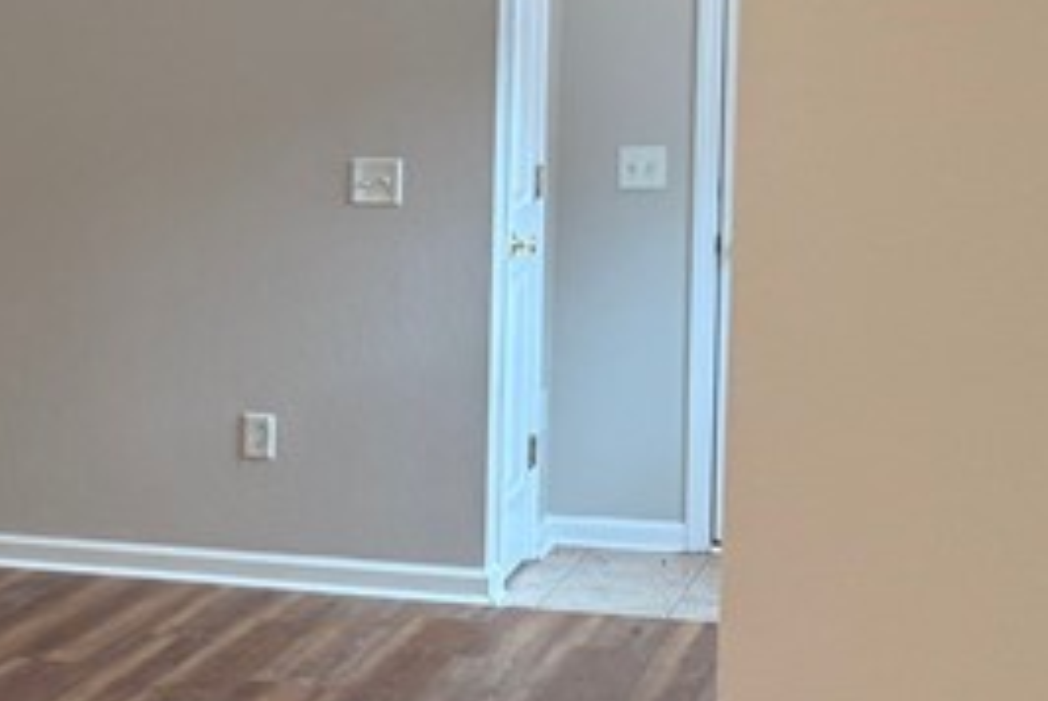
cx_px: -835
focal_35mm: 96
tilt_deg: -5.1
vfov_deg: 14.3
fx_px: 2798
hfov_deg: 17.3
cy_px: 335
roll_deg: +0.5
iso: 200
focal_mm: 6.76
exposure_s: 1/60
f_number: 1.78
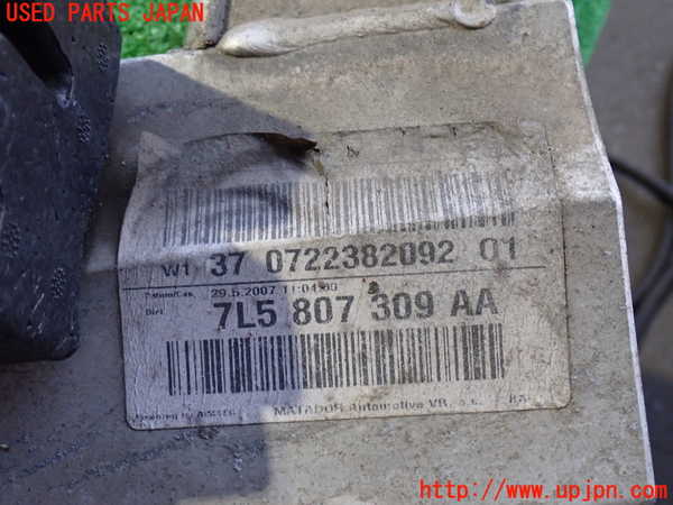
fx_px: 797
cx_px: 336
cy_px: 252
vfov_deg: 35.1
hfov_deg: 45.8
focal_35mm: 41
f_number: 2.8
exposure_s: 1/40
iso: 640
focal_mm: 7.31
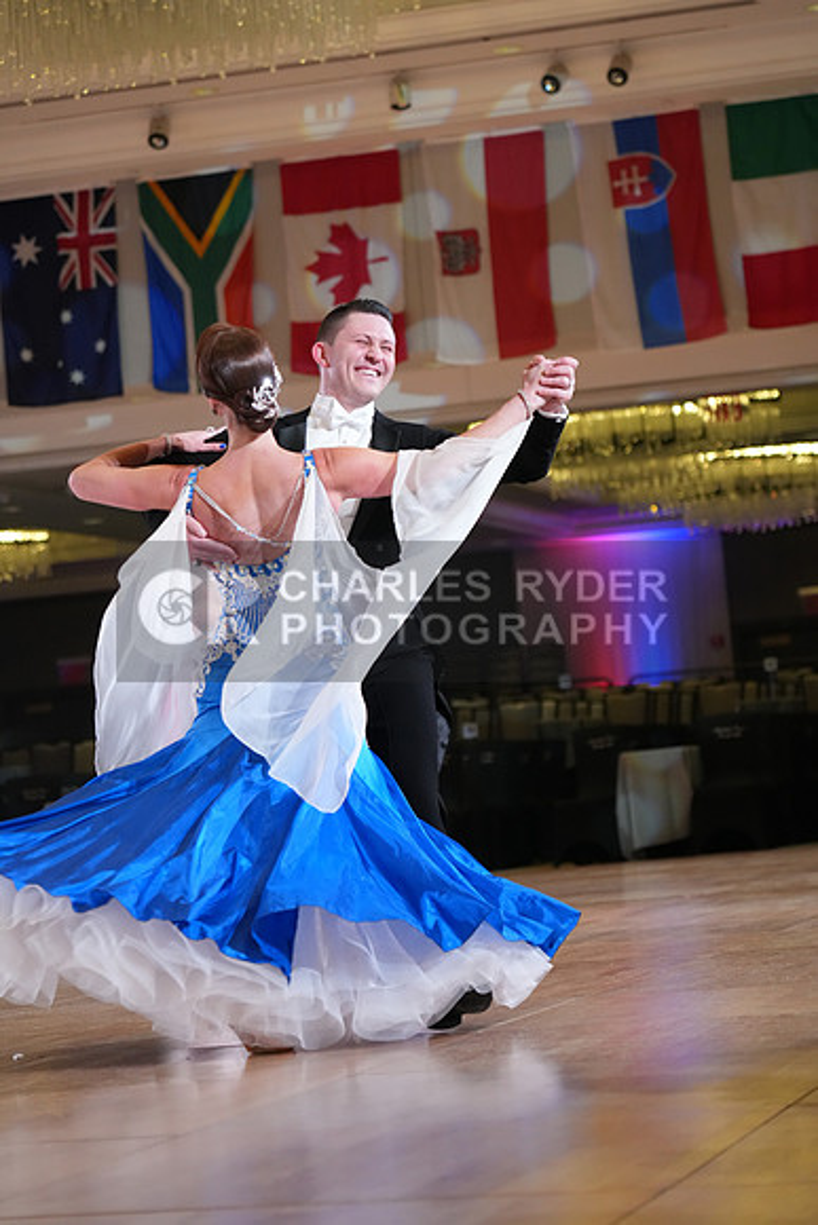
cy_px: 612
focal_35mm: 105
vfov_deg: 19.5
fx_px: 3576
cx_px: 409
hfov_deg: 13.0
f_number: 4
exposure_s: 1/400
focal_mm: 105
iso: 3200
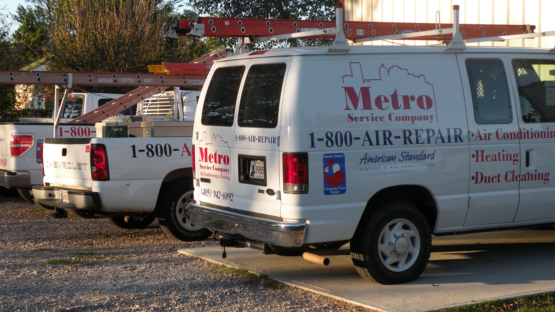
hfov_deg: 32.8
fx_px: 942
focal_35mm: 64
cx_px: 265
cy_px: 122
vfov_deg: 18.8
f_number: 5
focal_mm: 9.8
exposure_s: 1/136
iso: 64
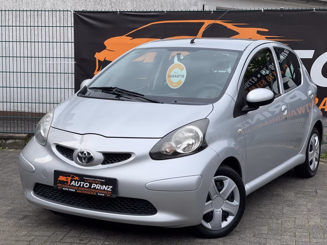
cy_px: 122
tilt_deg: -6.3
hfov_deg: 30.3
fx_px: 605
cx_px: 164
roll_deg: -0.4
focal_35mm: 64
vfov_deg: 22.9
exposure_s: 1/361
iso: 32
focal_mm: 7.5
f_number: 2.2
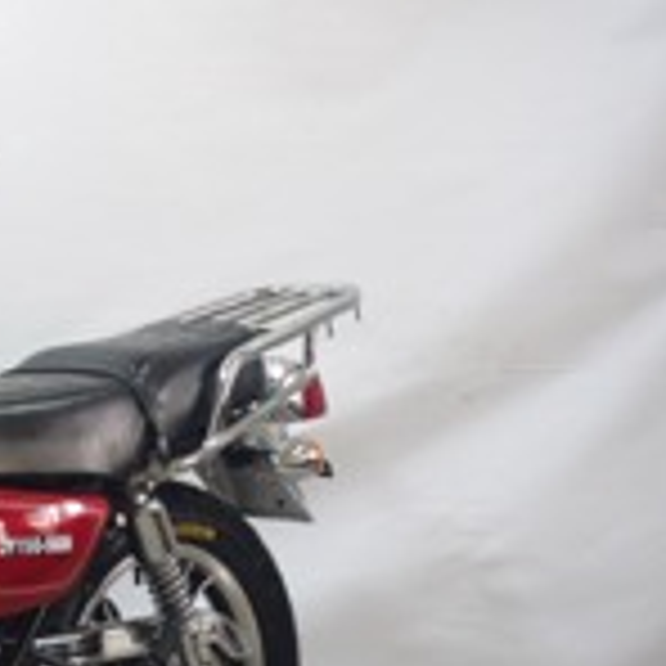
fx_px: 2743
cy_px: 520
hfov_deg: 13.3
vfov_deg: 13.8
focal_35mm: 126
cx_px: -252
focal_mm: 18.02
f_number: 5
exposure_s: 1
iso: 80
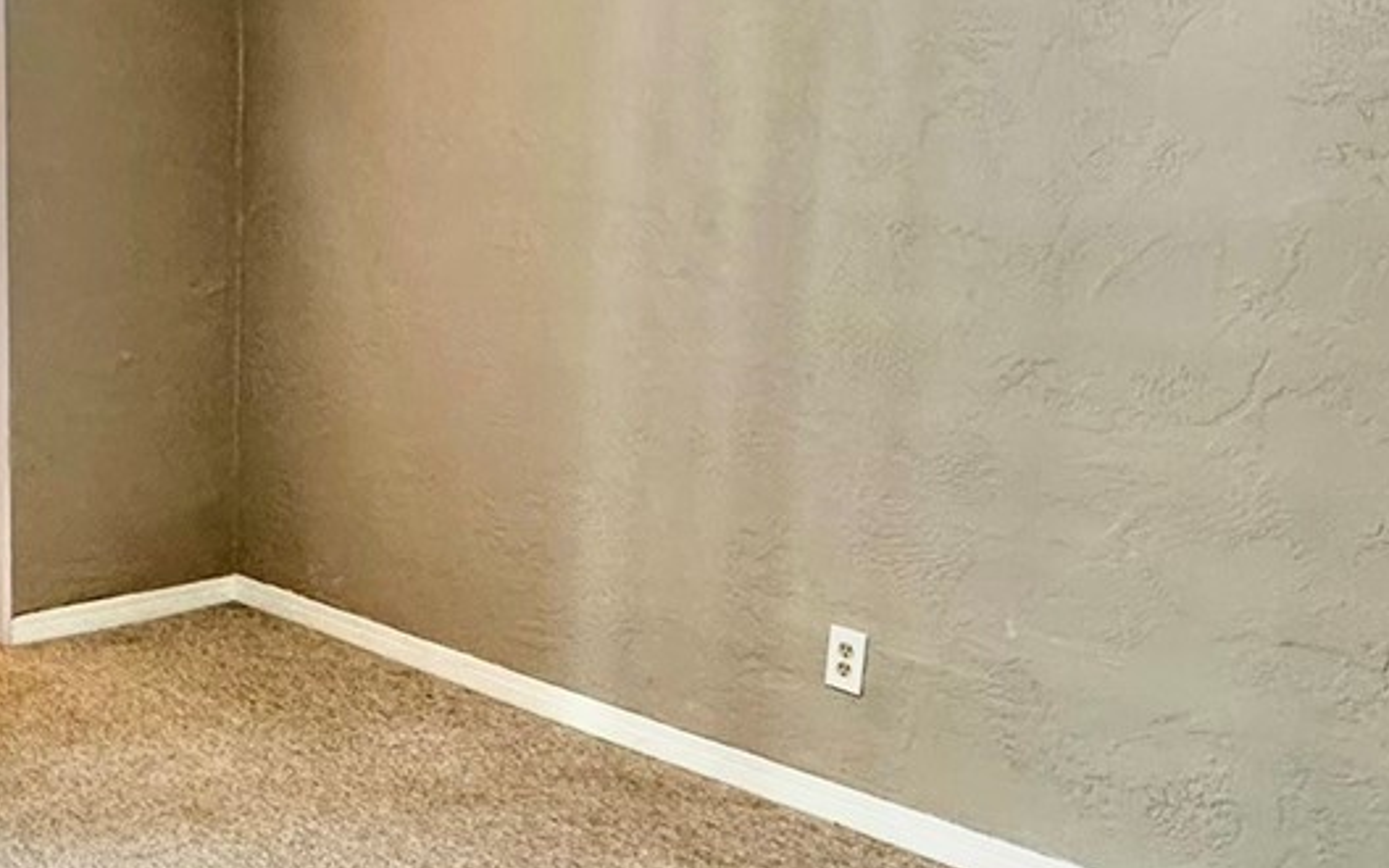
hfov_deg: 43.0
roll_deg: -1.8
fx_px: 1703
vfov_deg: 28.6
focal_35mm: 45
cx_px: 347
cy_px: 431
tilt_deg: -9.9
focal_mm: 2.22
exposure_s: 1/60
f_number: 2.2
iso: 250
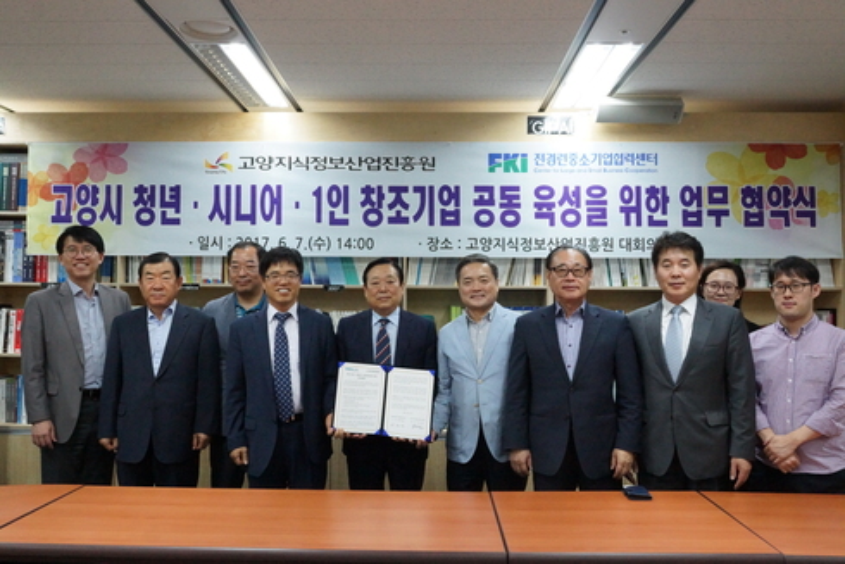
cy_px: 282
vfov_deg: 40.0
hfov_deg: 57.2
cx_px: 422
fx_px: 775
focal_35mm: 33
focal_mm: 22
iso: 3200
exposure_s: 1/125
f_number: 5.6
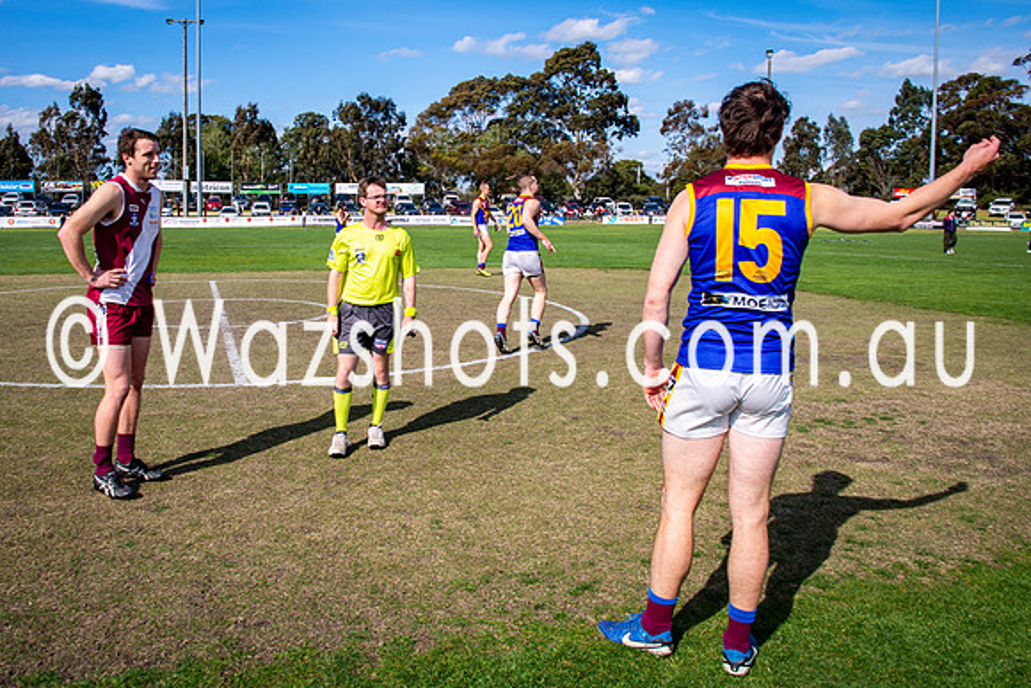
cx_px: 431
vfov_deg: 46.4
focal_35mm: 28
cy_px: 289
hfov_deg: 65.2
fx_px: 800
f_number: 13
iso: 100
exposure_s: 1/160
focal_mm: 16
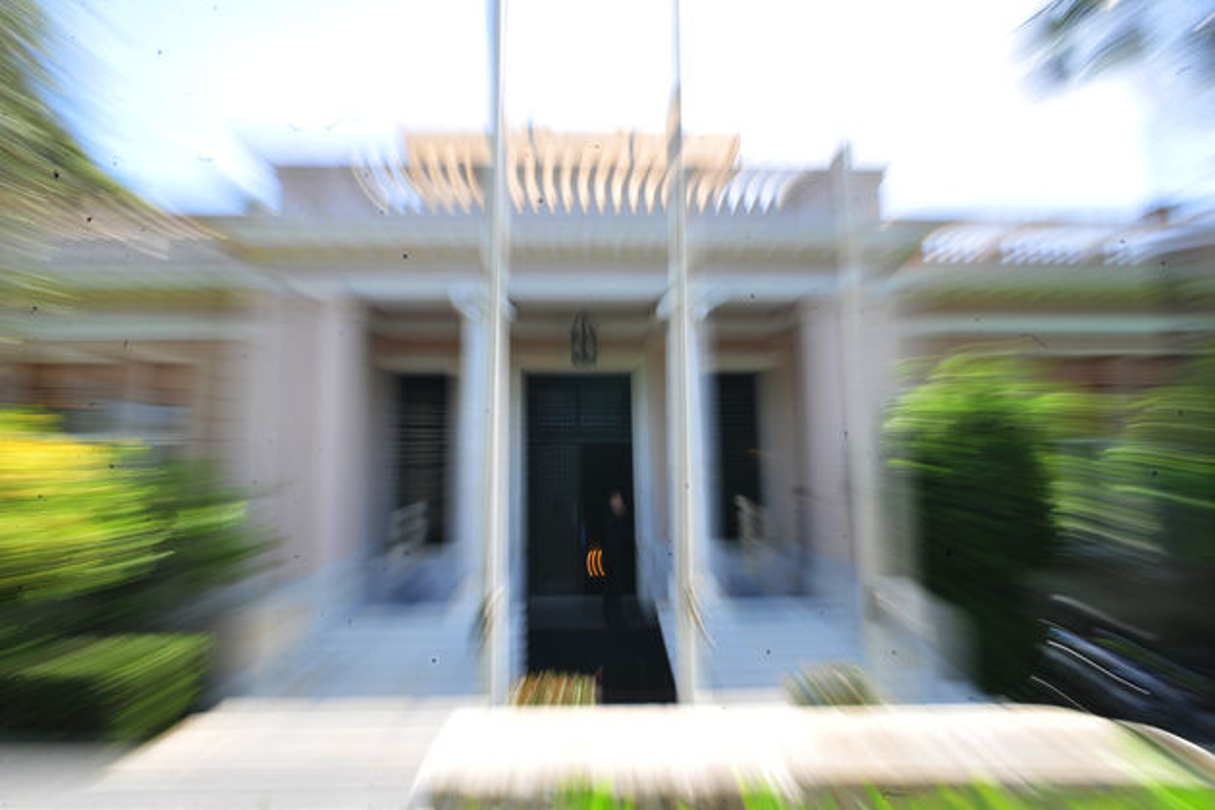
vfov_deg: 27.0
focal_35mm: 50
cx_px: 608
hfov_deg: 39.6
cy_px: 405
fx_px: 1687
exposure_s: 1/13
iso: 200
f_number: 22
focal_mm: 50
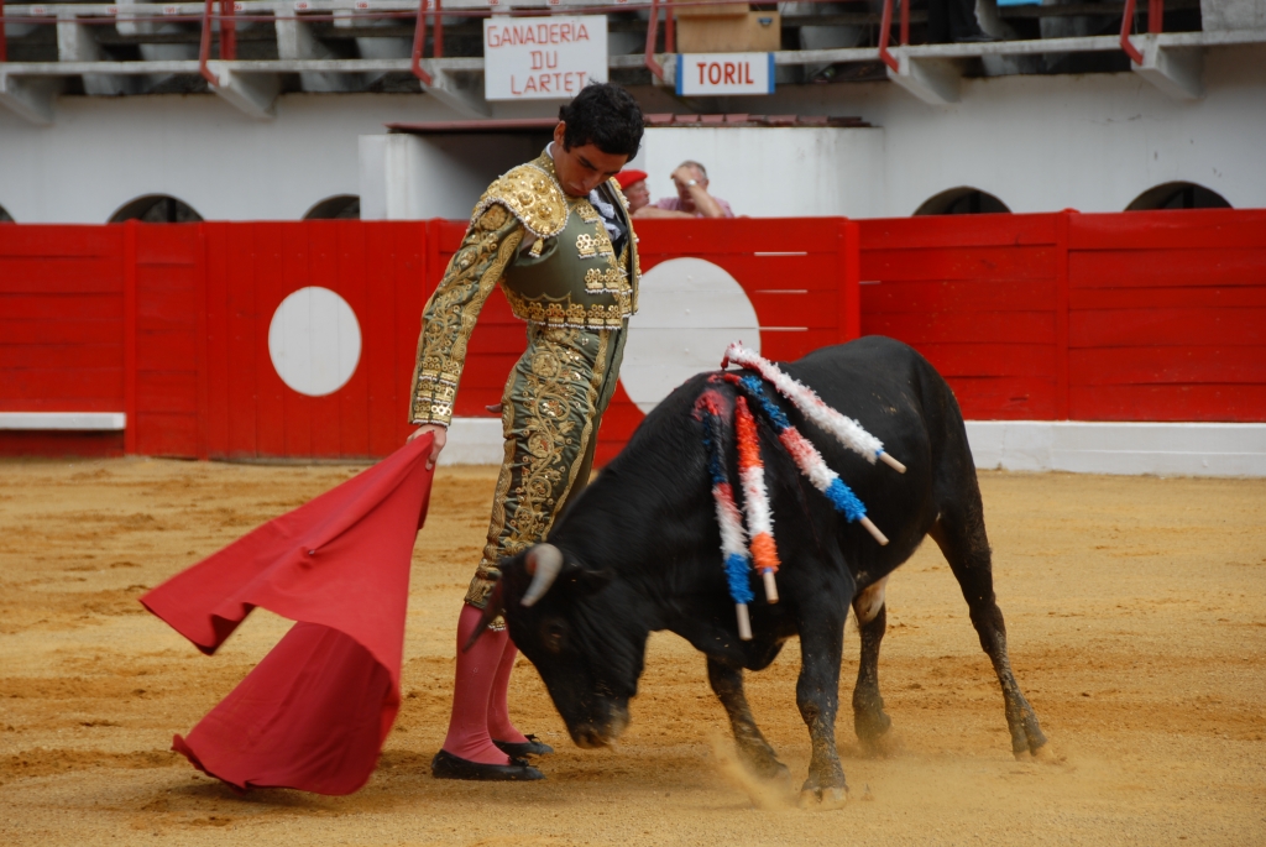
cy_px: 424
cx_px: 633
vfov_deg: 7.6
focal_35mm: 180
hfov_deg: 11.4
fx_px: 6336
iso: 100
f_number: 6.7
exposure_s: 1/250
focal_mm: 120
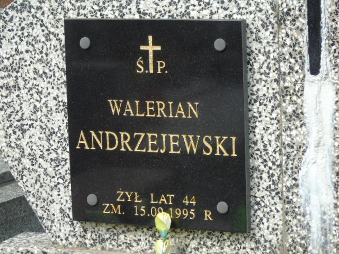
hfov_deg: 13.9
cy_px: 127
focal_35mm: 142
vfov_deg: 10.4
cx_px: 170
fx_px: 1391
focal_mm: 25
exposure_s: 1/200
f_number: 4.7
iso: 80
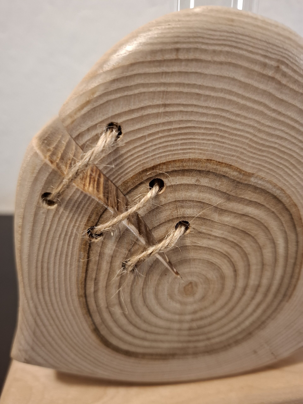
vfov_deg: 73.9
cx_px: 152
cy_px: 202
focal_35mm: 23
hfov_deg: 58.9
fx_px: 268
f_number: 1.8
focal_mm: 5.54
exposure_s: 1/50
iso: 250
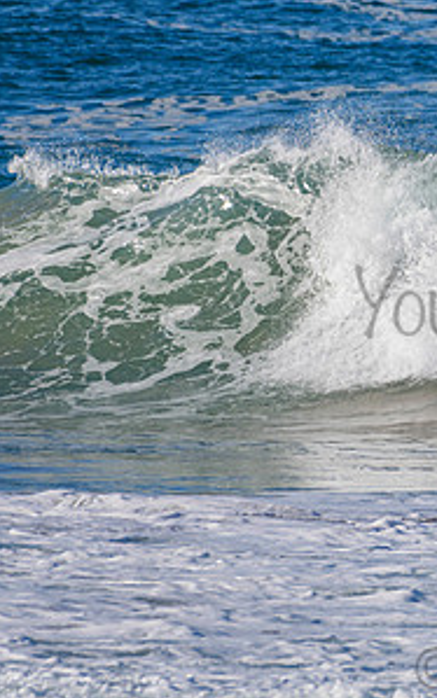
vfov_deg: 1.4
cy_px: 281
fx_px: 28265
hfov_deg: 0.9
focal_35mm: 1484
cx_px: 596
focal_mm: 500
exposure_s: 1/2000
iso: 280
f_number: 5.6
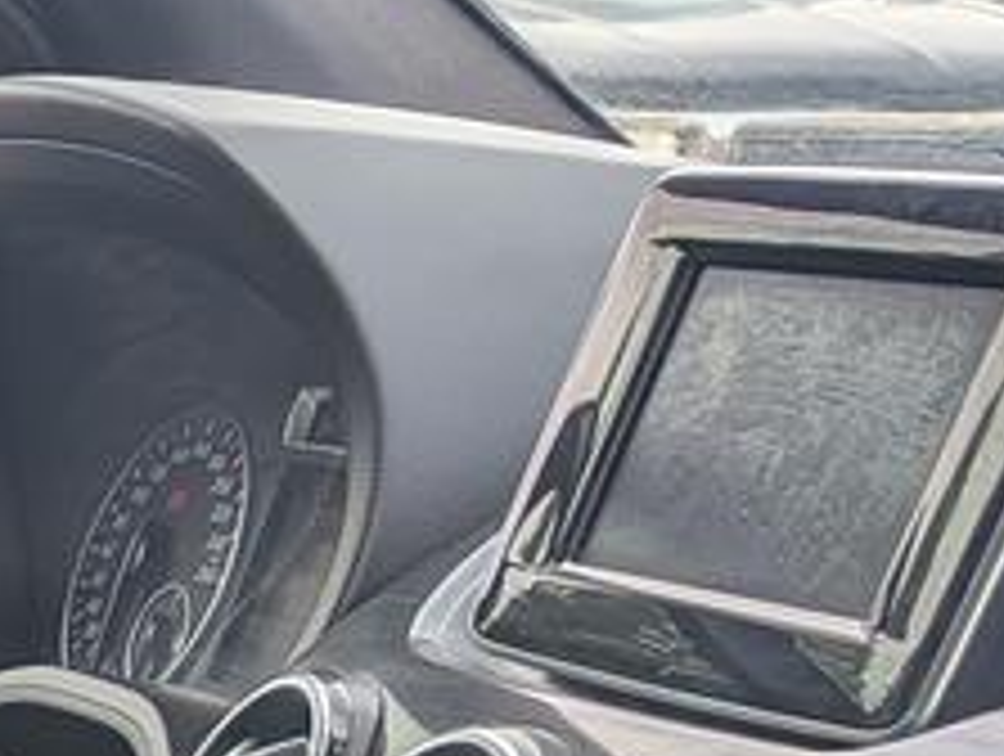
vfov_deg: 9.6
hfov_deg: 13.1
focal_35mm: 137
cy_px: 1822
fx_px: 3980
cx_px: -777
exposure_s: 1/375
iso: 41
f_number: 1.85
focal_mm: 6.81
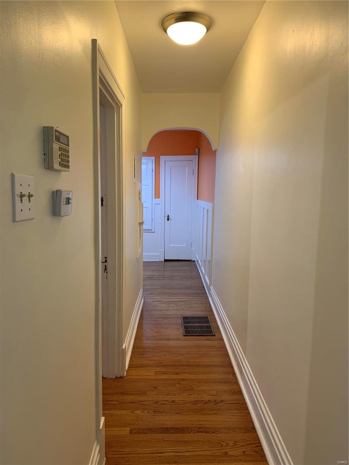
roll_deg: -0.7
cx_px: 174
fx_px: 350
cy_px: 232
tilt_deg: -5.7
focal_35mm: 26
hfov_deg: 53.1
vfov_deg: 67.3
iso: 100
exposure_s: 1/60
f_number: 1.8
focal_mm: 4.25
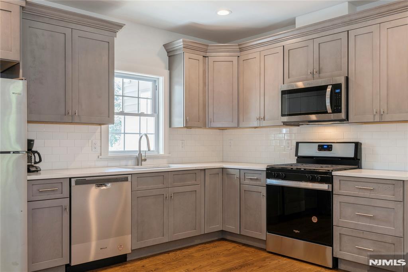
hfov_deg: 60.3
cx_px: 204
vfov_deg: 42.3
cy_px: 136
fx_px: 351
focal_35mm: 31
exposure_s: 1
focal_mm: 31
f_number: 11
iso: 100
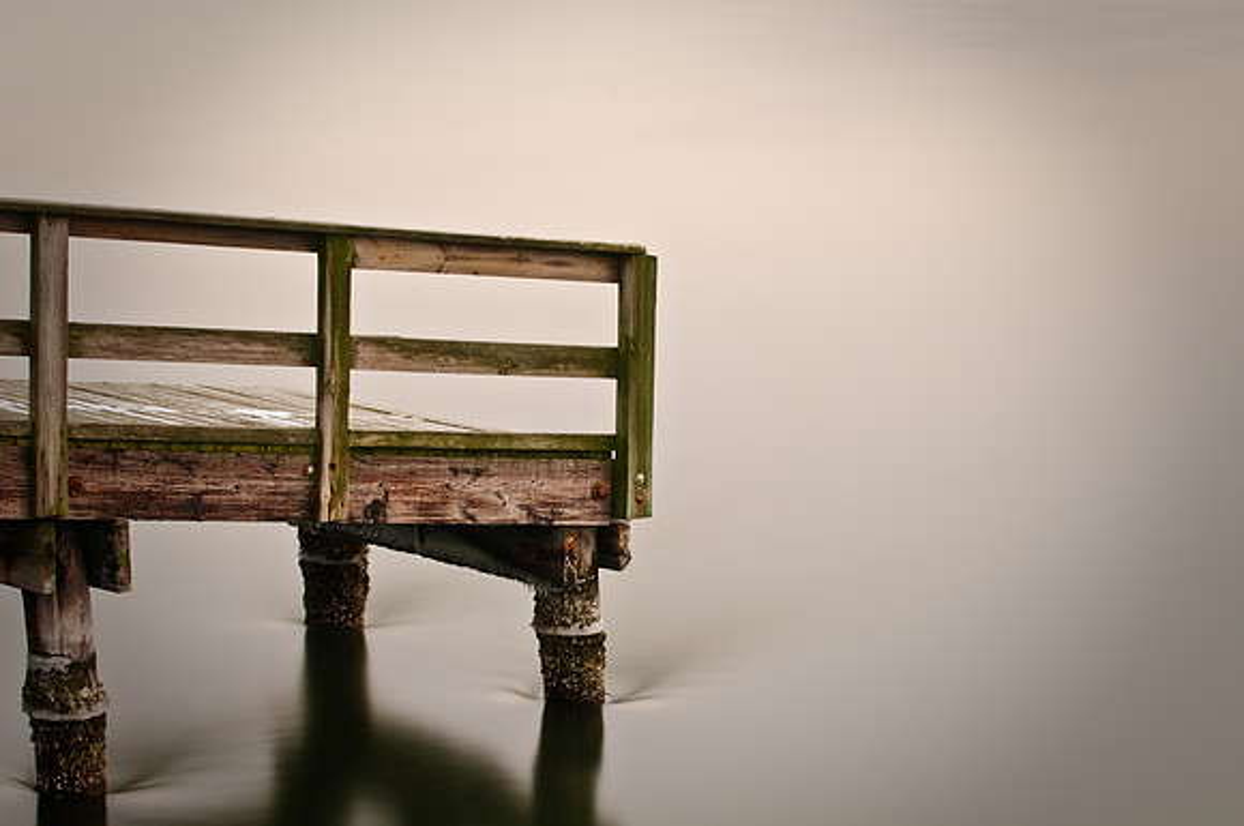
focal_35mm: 105
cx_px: 622
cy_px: 413
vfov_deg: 13.0
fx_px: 3623
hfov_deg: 19.5
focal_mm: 70
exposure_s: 110
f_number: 16
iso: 200
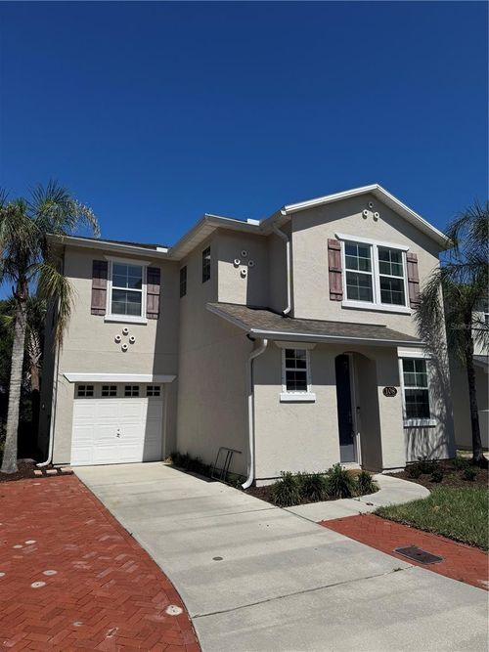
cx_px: 244
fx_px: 452
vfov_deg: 71.6
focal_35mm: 24
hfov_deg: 56.8
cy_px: 326
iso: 80
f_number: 1.78
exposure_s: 1/9009
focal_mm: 6.76
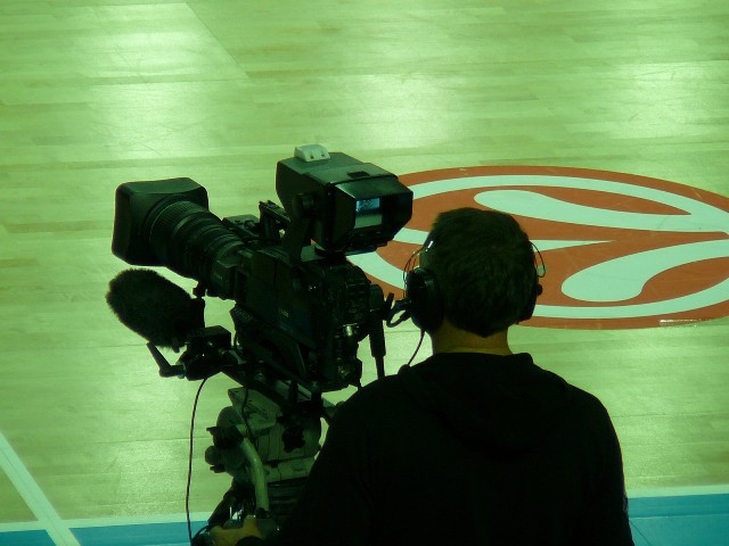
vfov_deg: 3.4
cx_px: 364
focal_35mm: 438
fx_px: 9224
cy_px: 273
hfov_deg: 4.5
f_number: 4.2
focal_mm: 52
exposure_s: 1/100
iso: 100
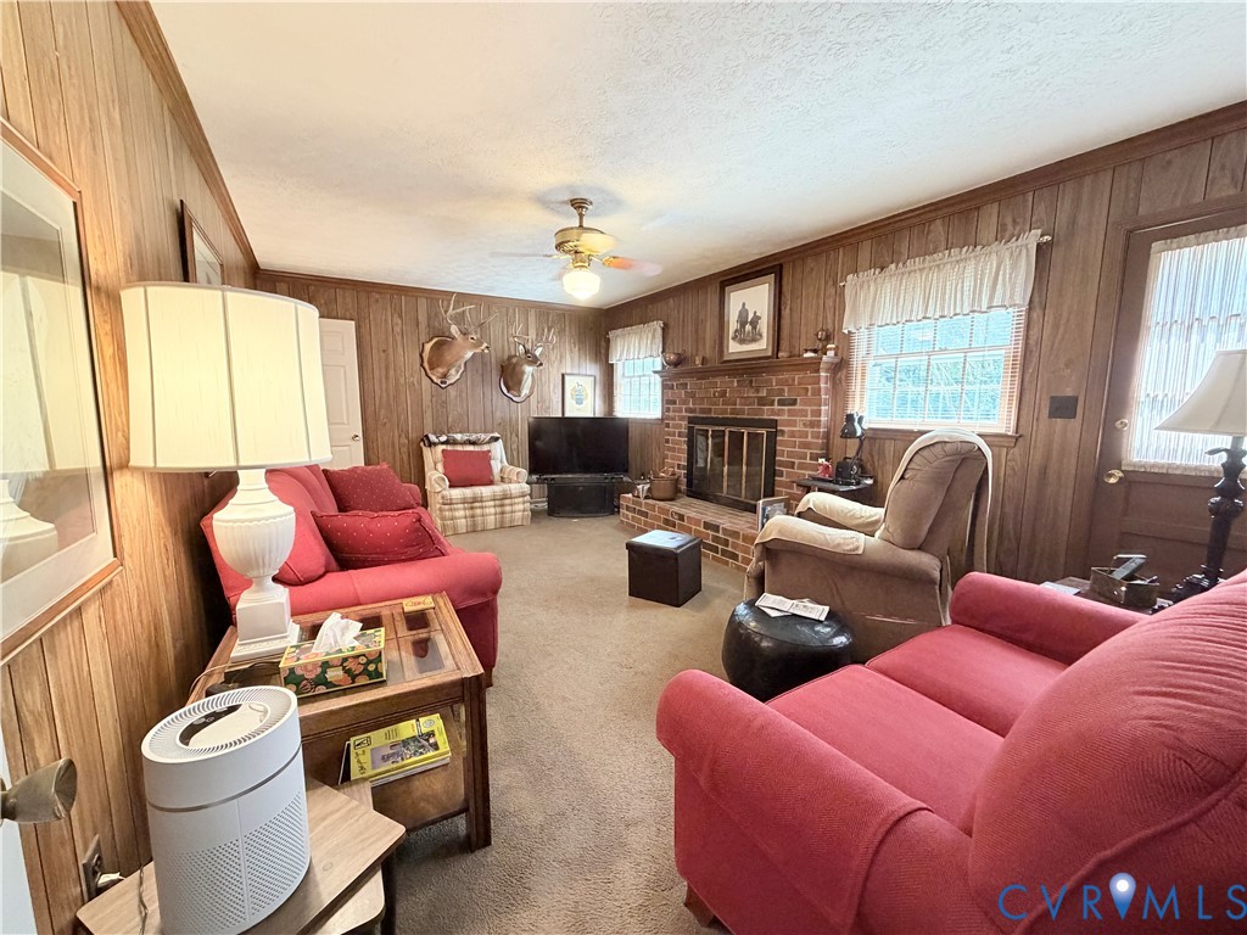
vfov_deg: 85.7
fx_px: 504
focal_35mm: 14
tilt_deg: -7.8
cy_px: 468
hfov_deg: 102.1
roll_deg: -0.2
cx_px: 624
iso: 320
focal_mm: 2.22
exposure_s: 1/60
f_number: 2.2
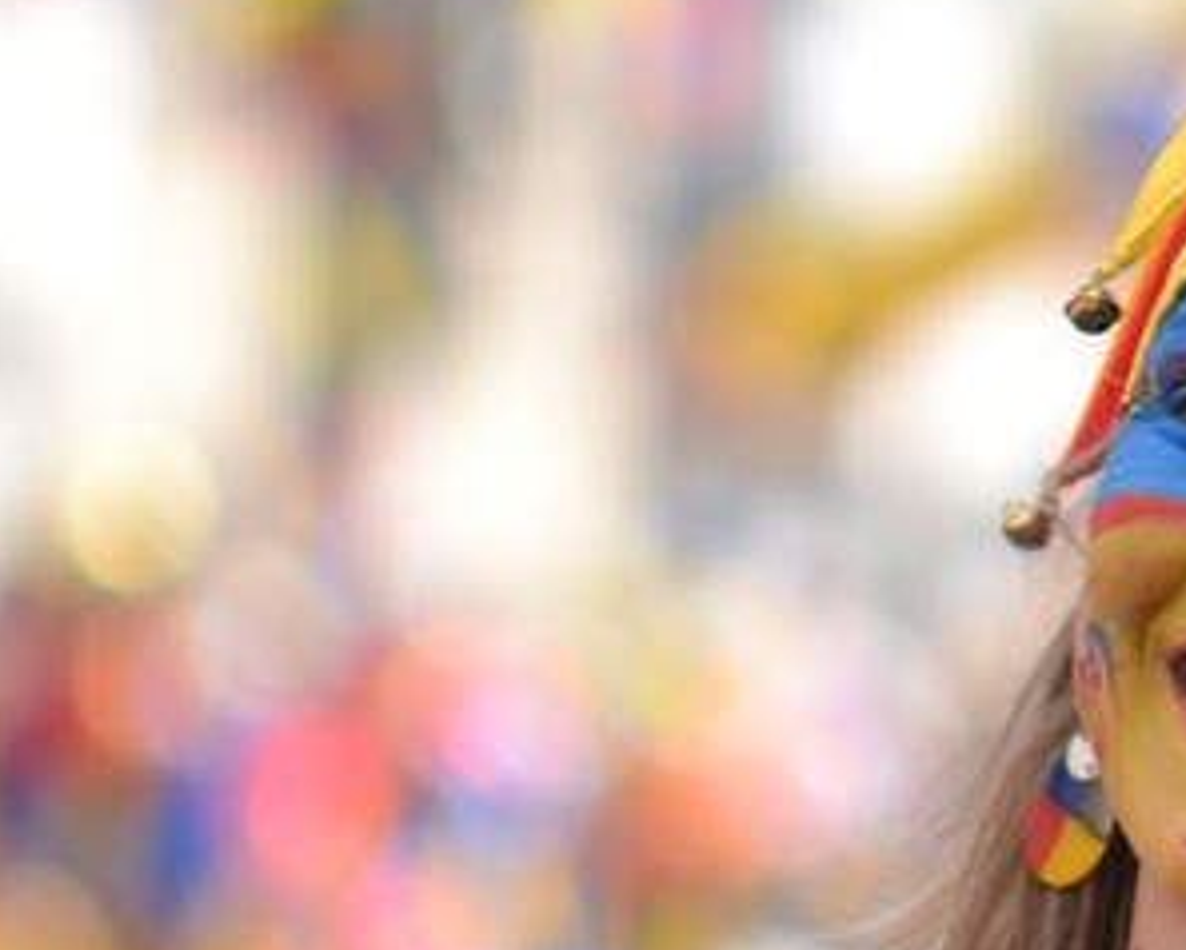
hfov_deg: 2.7
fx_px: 25570
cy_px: 732
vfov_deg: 2.1
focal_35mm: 728
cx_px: 1517
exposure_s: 1/400
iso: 100
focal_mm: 150
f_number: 3.2
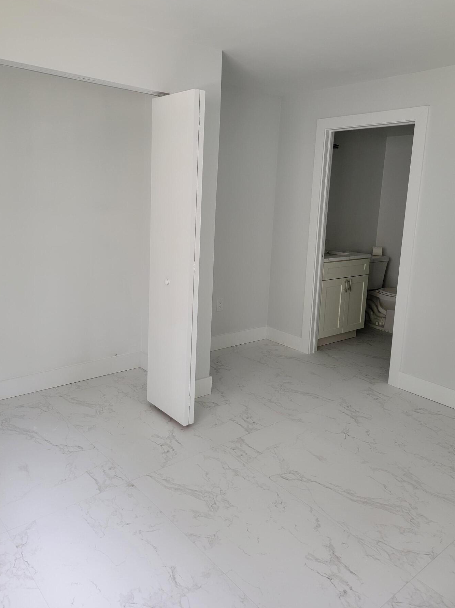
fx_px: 473
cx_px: 220
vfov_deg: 65.2
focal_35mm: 27
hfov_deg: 51.3
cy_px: 272
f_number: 1.8
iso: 64
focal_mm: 6.7
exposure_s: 1/120
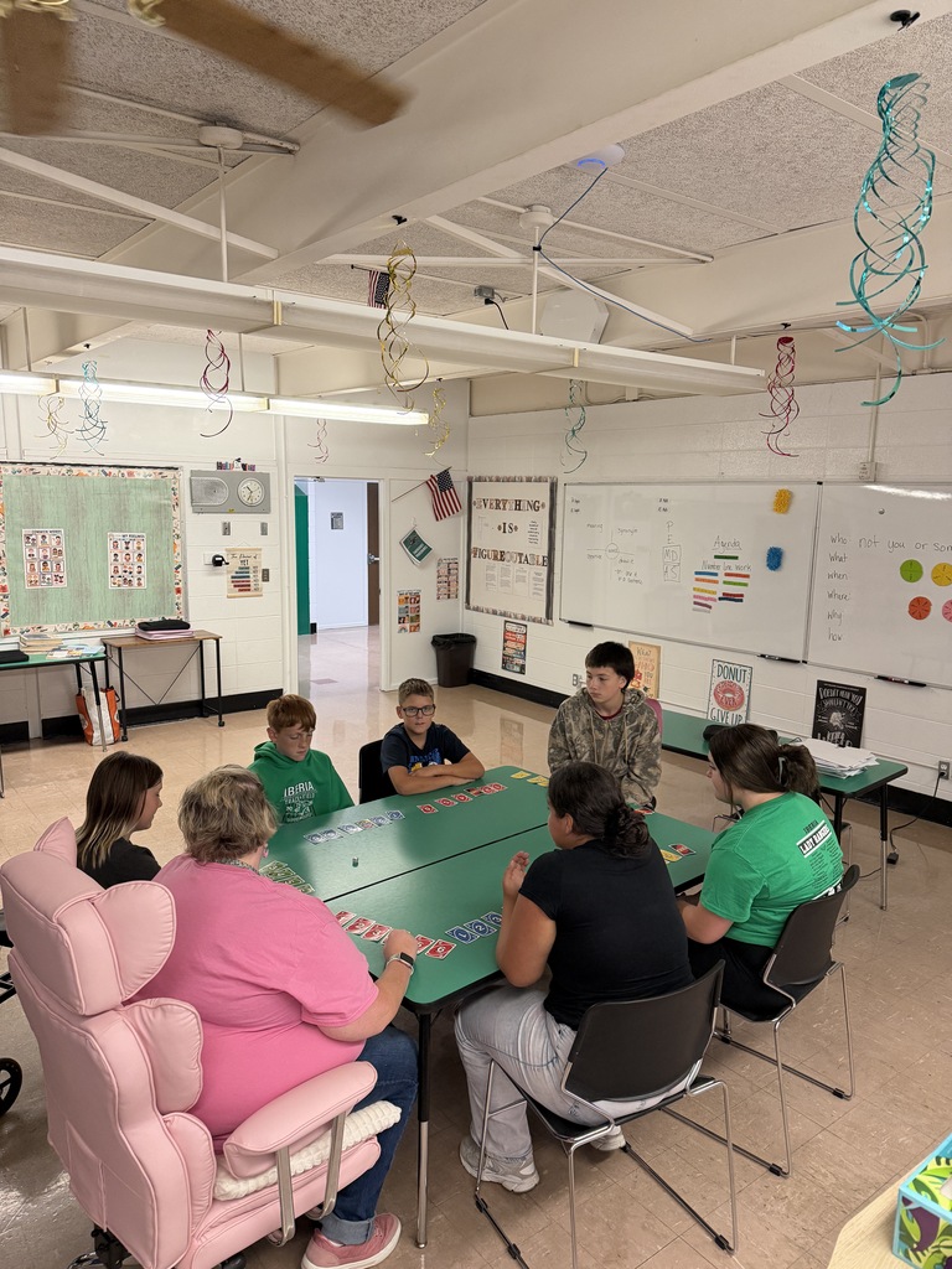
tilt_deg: -8.8
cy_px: 634
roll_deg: -1.6
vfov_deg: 71.6
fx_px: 880
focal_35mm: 24
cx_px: 476
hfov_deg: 56.8
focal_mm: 6.76
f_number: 1.78
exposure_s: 1/120
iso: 320
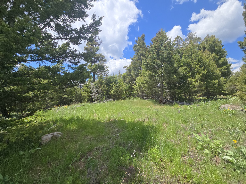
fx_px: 92
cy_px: 92
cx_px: 123
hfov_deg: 106.2
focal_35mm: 13
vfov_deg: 89.9
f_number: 2.2
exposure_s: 1/1904
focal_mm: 2.2
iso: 50
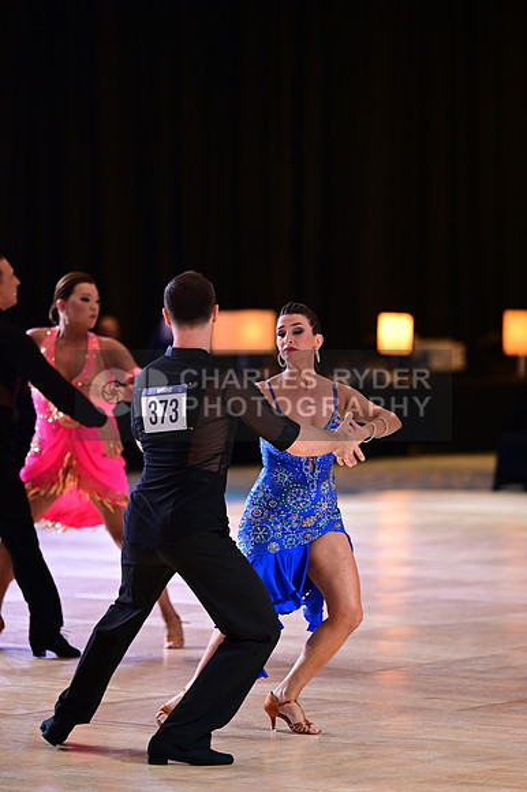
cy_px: 396
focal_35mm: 180
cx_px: 264
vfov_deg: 11.4
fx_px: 3957
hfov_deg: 7.6
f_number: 2.8
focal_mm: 180
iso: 2000
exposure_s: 1/400
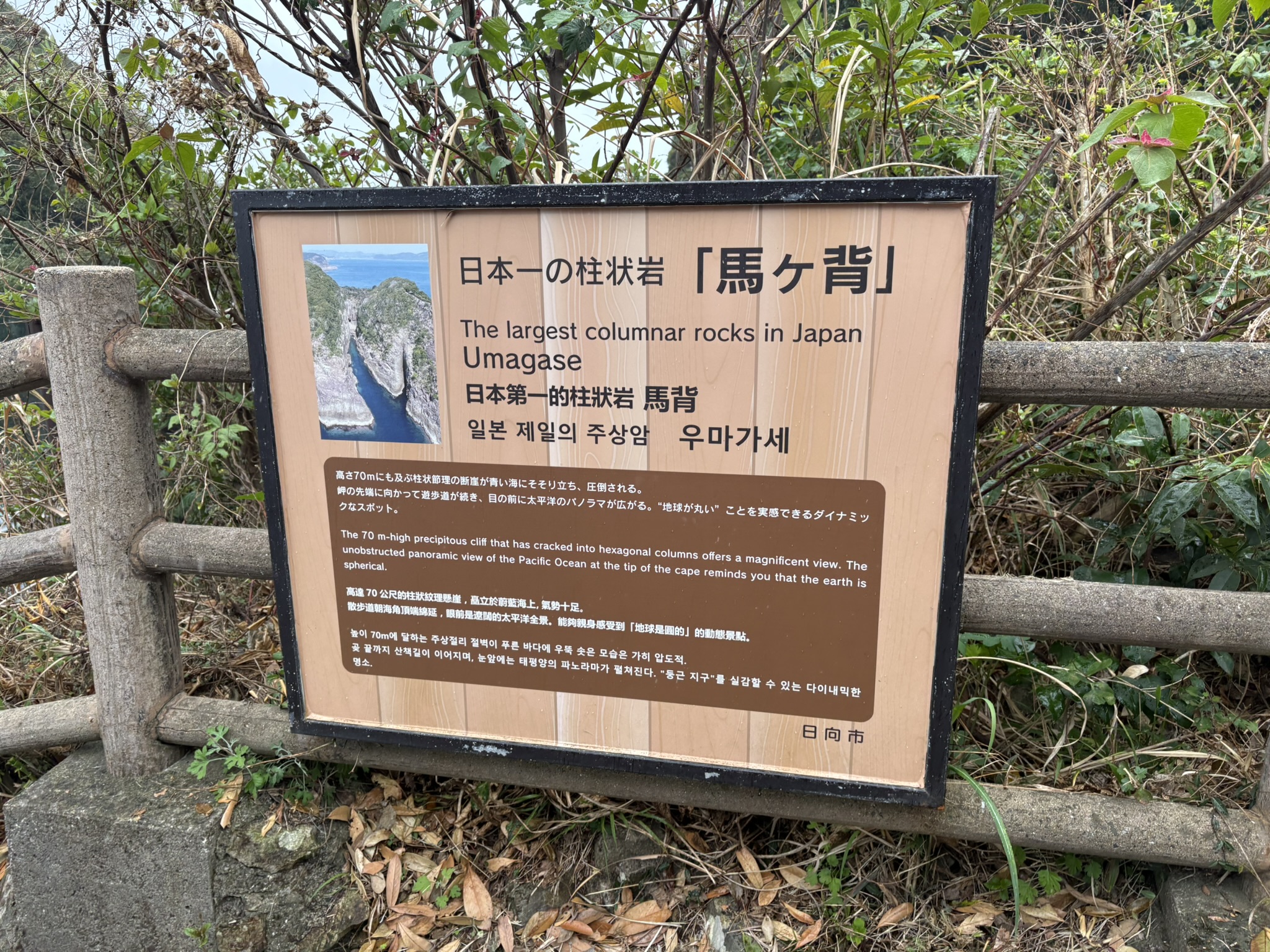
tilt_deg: -16.0
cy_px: 476
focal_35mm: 26
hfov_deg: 67.3
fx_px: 954
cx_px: 635
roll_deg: +0.0
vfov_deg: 53.1
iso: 40
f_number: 1.6
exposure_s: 1/283
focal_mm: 5.96
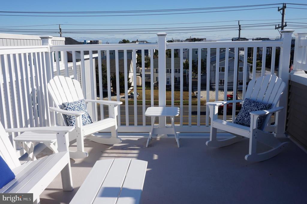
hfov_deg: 57.2
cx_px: 154
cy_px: 102
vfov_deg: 39.9
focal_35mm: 33
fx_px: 281
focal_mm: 22
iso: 100
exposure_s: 1/125
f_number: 14
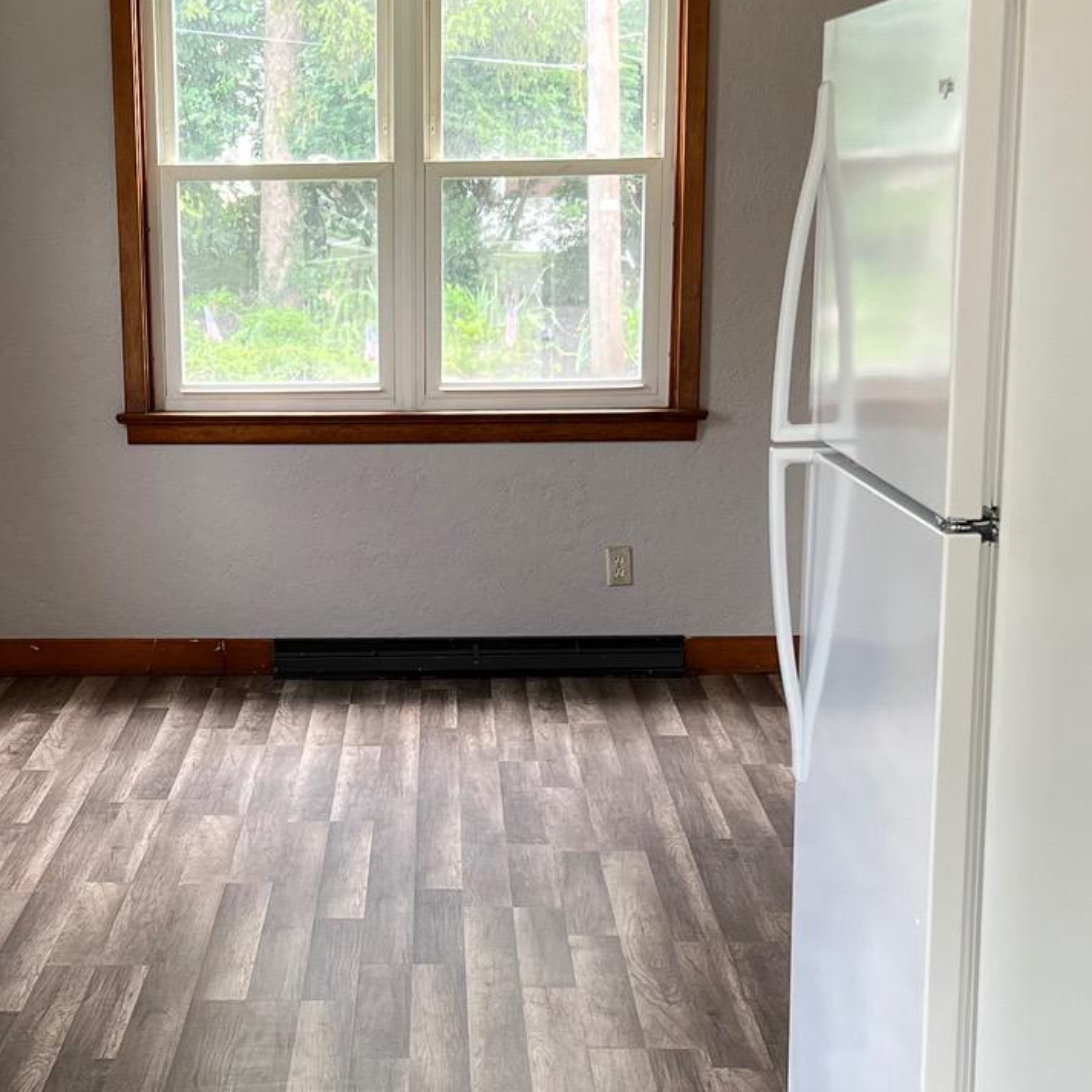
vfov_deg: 26.0
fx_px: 2356
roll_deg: +0.8
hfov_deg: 25.8
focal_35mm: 66
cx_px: 300
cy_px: 700
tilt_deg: -12.6
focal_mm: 5.7
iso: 64
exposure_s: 1/120
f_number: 1.5
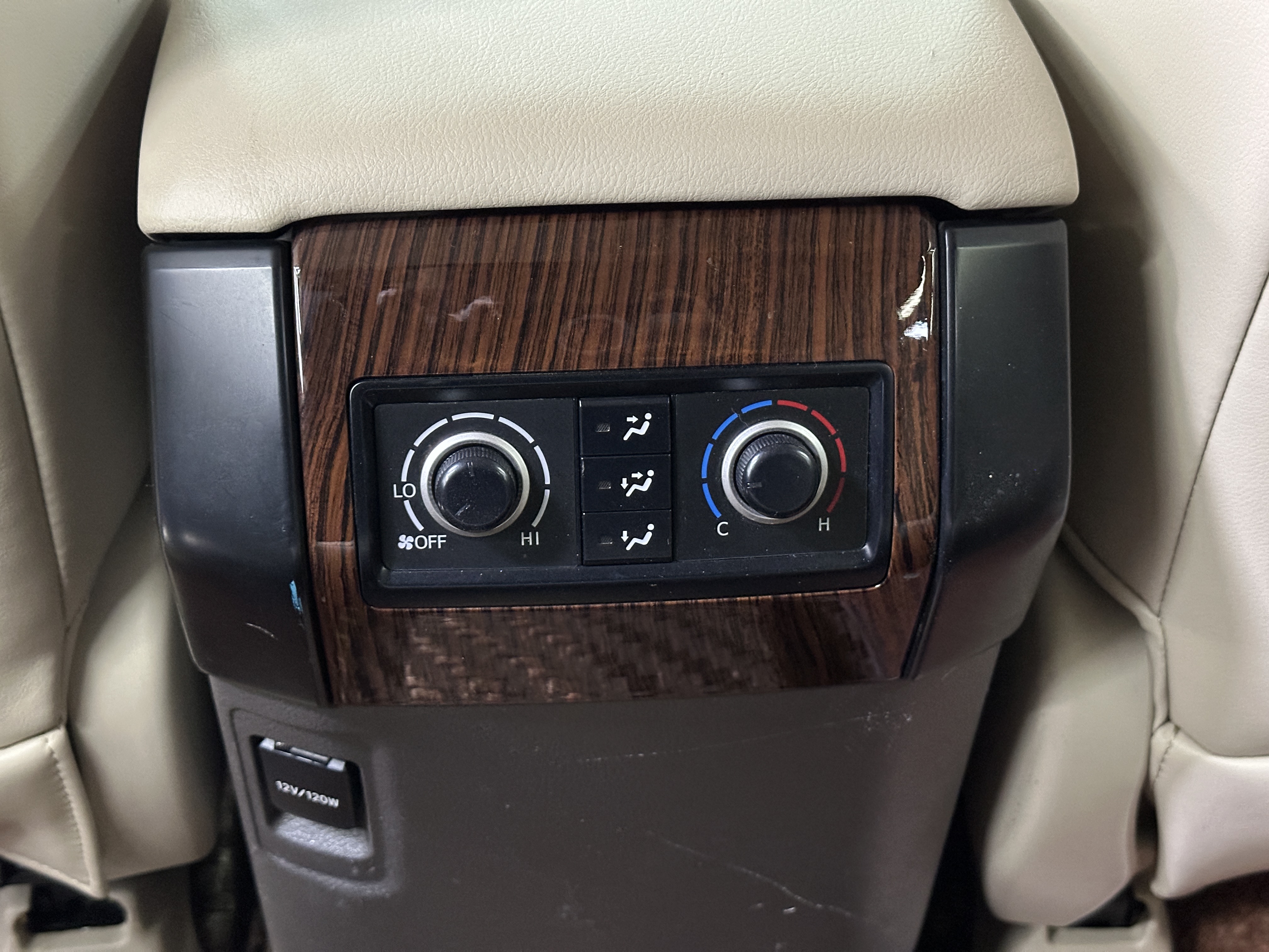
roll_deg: -1.3
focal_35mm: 48
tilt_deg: -34.6
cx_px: 634
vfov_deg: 30.3
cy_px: 476
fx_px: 1760
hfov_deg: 39.7
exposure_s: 1/21
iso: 640
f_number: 1.78
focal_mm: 6.86
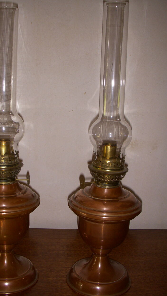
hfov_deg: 27.0
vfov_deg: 46.4
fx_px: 346
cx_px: 62
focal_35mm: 44
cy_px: 157
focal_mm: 6.3
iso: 100
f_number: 3.3
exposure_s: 1/30
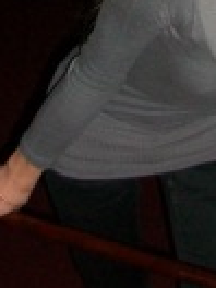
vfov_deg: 13.5
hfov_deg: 10.8
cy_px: -203
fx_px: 1115
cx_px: 299
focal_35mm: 134
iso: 120
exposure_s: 1/60
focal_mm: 5.7
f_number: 2.8
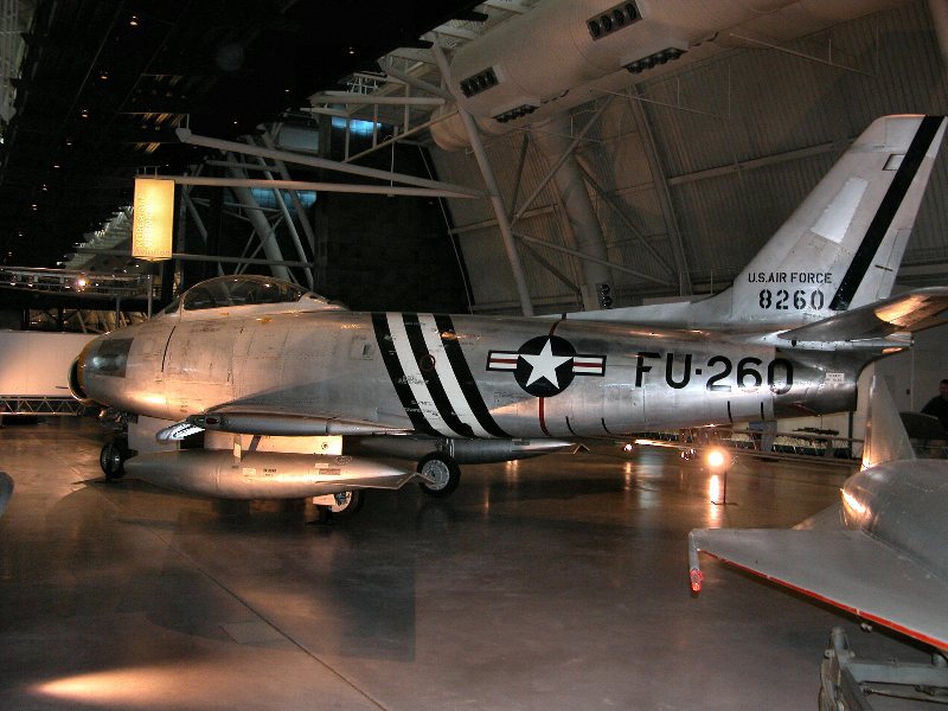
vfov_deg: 40.7
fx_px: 959
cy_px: 356
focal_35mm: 35
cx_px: 474
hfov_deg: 52.6
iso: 200
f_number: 2.8
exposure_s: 1/60
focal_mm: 8.9
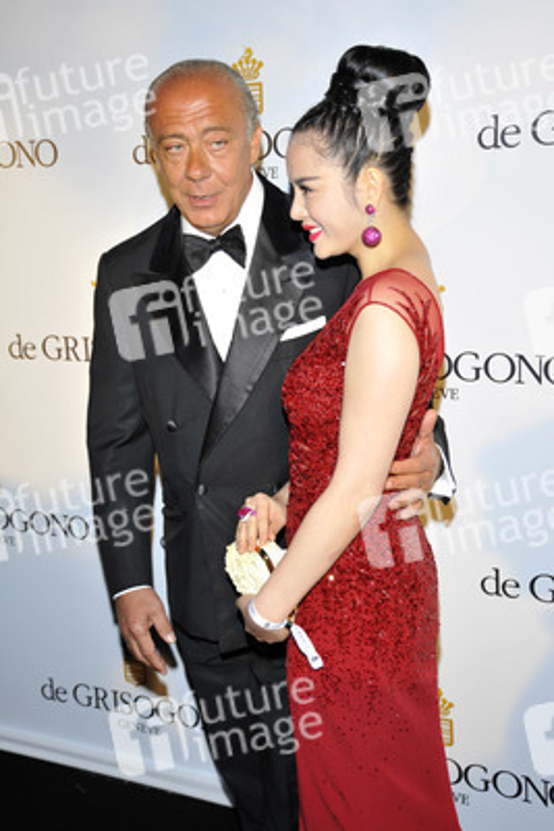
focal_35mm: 50
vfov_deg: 39.6
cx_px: 277
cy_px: 416
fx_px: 1153
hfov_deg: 27.0
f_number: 5.6
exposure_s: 1/160
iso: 500
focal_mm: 50
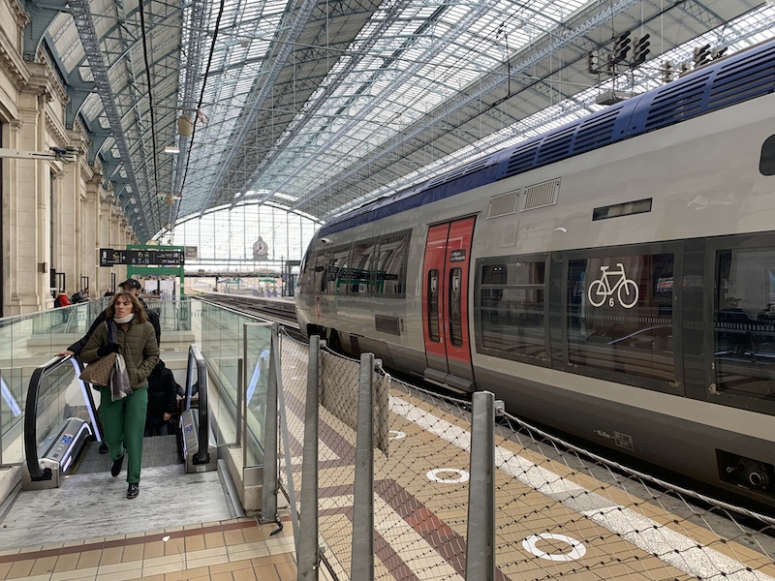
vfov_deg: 53.1
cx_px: 388
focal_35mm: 26
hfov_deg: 67.3
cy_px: 290
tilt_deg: +0.2
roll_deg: +0.2
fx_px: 582
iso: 64
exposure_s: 1/121
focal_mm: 4.25
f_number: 1.8
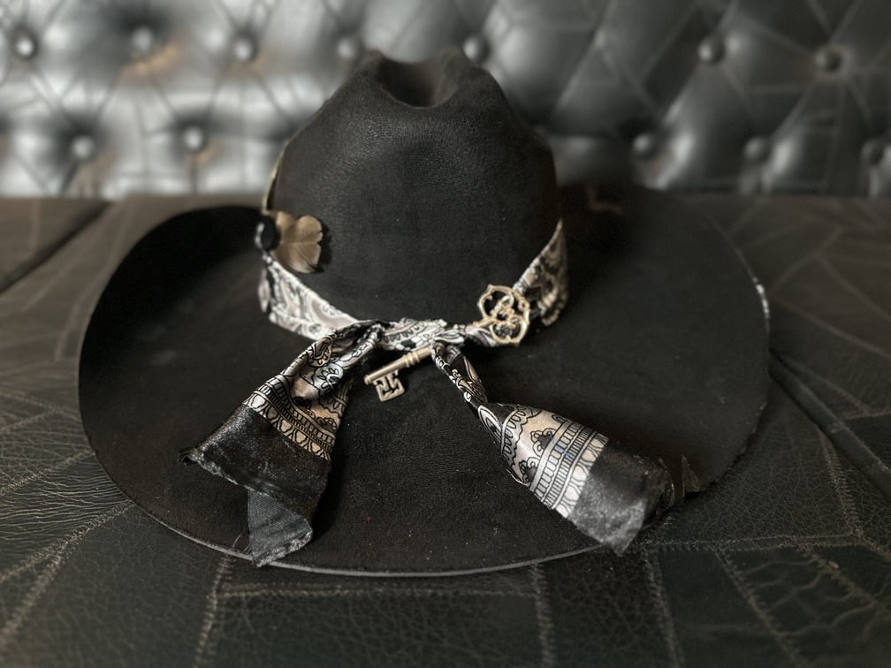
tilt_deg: -31.9
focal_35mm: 24
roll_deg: +0.9
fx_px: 618
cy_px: 334
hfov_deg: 71.6
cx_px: 446
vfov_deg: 56.8
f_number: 1.78
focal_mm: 6.86
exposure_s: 1/40
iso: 640
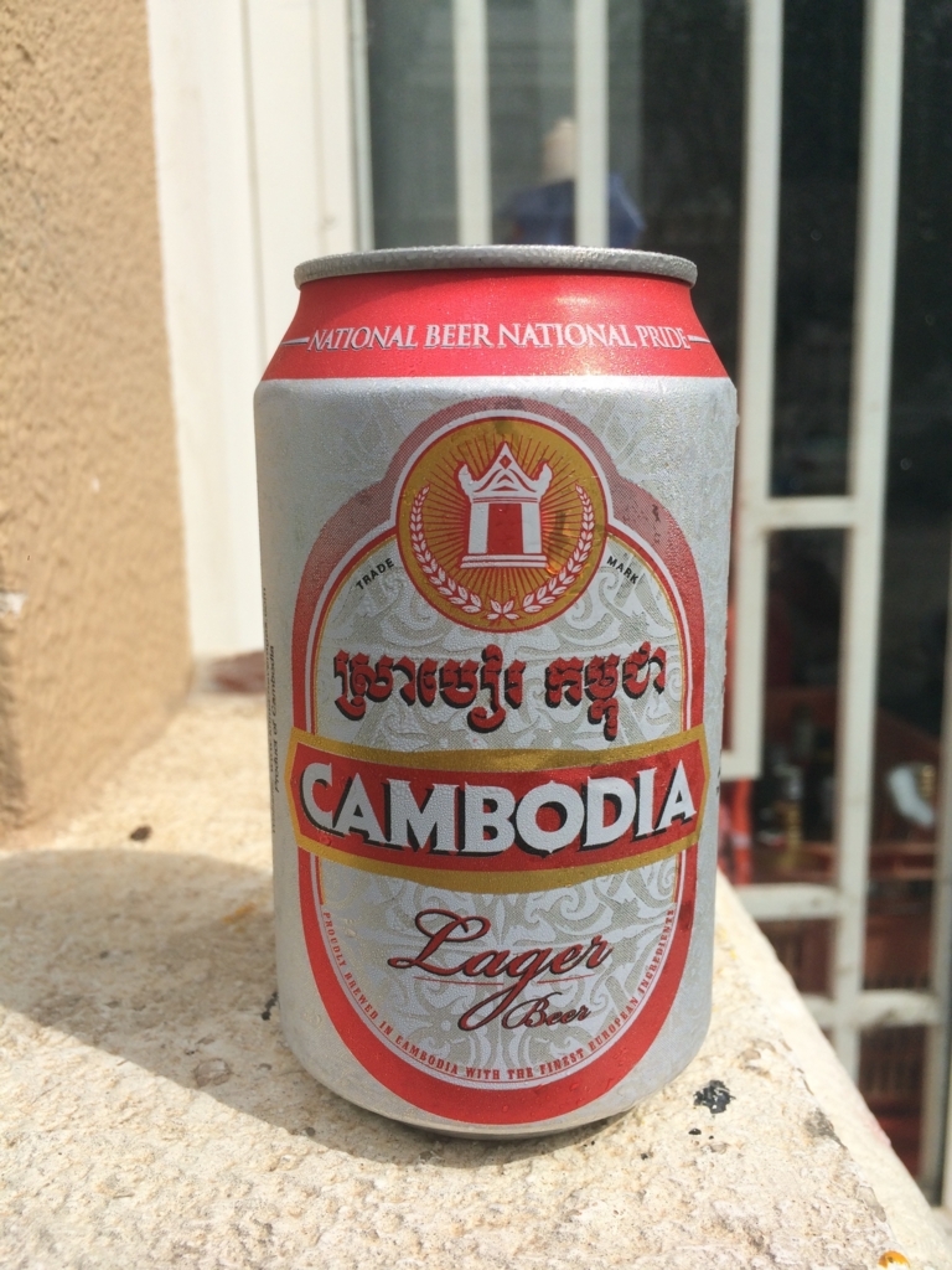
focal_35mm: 29
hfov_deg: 48.2
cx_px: 476
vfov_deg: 61.7
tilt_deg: -12.3
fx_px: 1063
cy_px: 635
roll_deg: +2.4
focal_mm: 4.15
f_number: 2.2
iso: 32
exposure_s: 1/1140
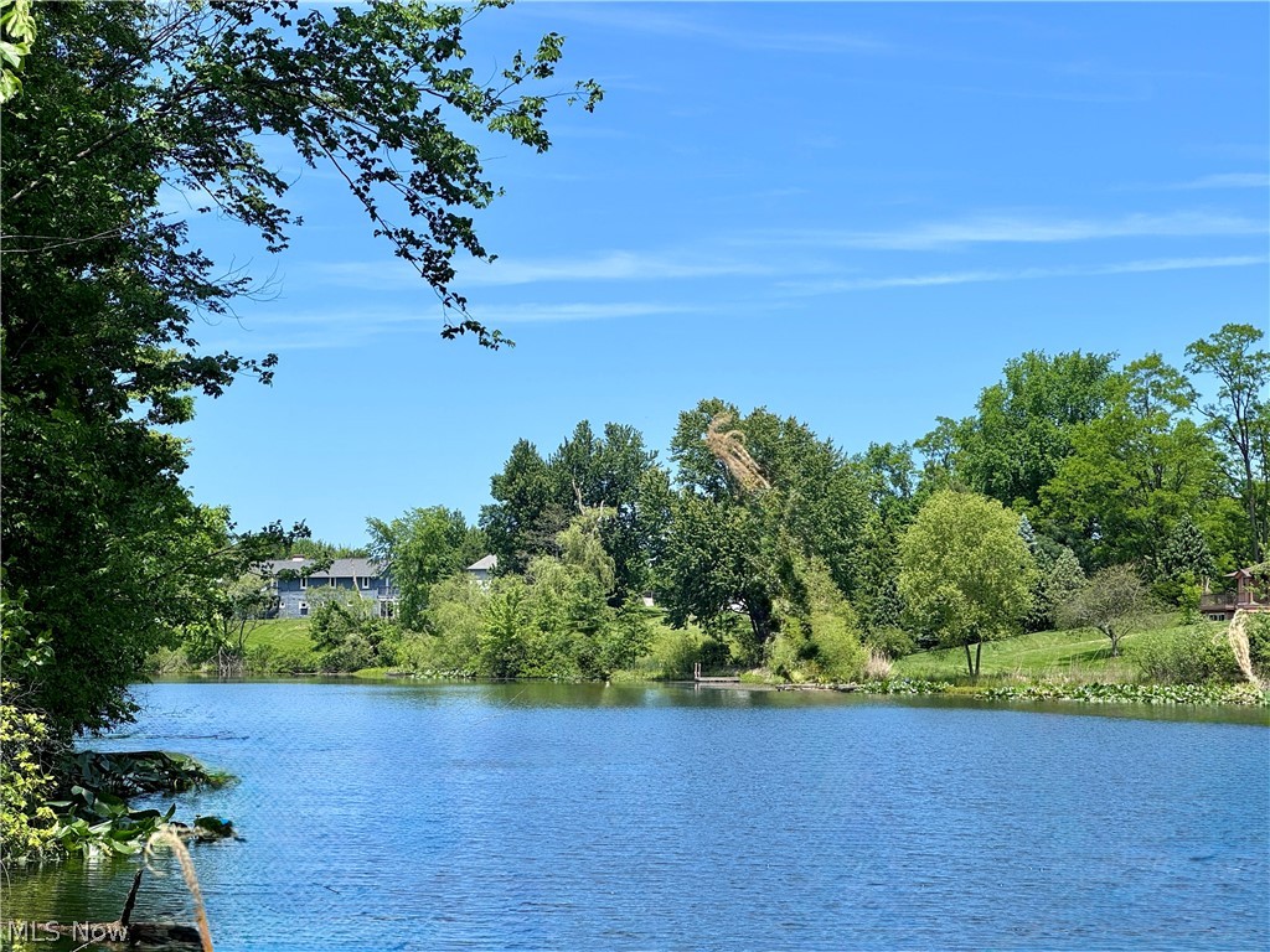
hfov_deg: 25.3
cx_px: 635
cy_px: 476
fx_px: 2825
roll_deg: +0.0
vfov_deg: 19.1
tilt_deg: +3.7
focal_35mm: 77
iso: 25
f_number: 2.8
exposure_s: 1/935
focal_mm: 9
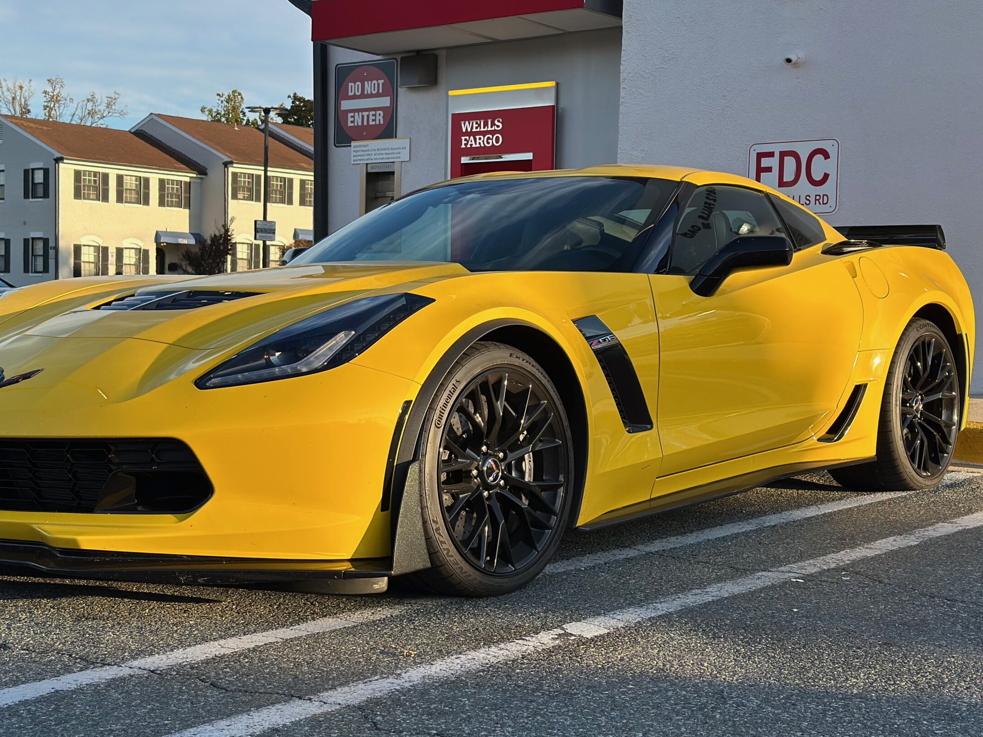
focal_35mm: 57
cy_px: 394
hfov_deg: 33.7
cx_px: 432
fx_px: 1619
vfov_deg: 25.7
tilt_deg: -1.9
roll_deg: -1.1
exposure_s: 1/1695
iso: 80
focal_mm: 6.86
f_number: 1.78
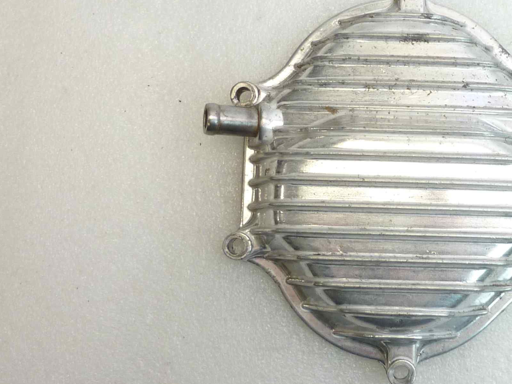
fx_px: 902
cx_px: 405
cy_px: 152
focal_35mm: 61
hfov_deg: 30.9
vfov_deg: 24.0
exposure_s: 1/20
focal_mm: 4.4
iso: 80
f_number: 3.3
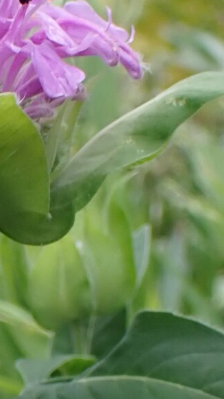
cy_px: 385
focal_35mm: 135
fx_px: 1425
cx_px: -83
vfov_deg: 15.6
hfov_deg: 8.8
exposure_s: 1/160
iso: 100
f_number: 3.5
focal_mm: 6.37
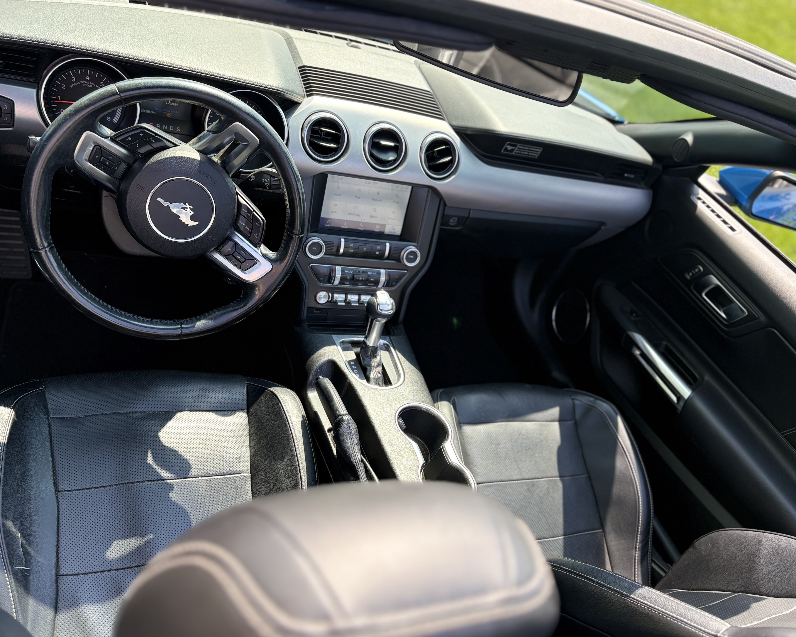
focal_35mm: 28
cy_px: 314
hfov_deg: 62.2
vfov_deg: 51.5
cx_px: 422
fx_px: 660
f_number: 1.6
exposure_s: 1/687
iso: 64
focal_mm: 5.96
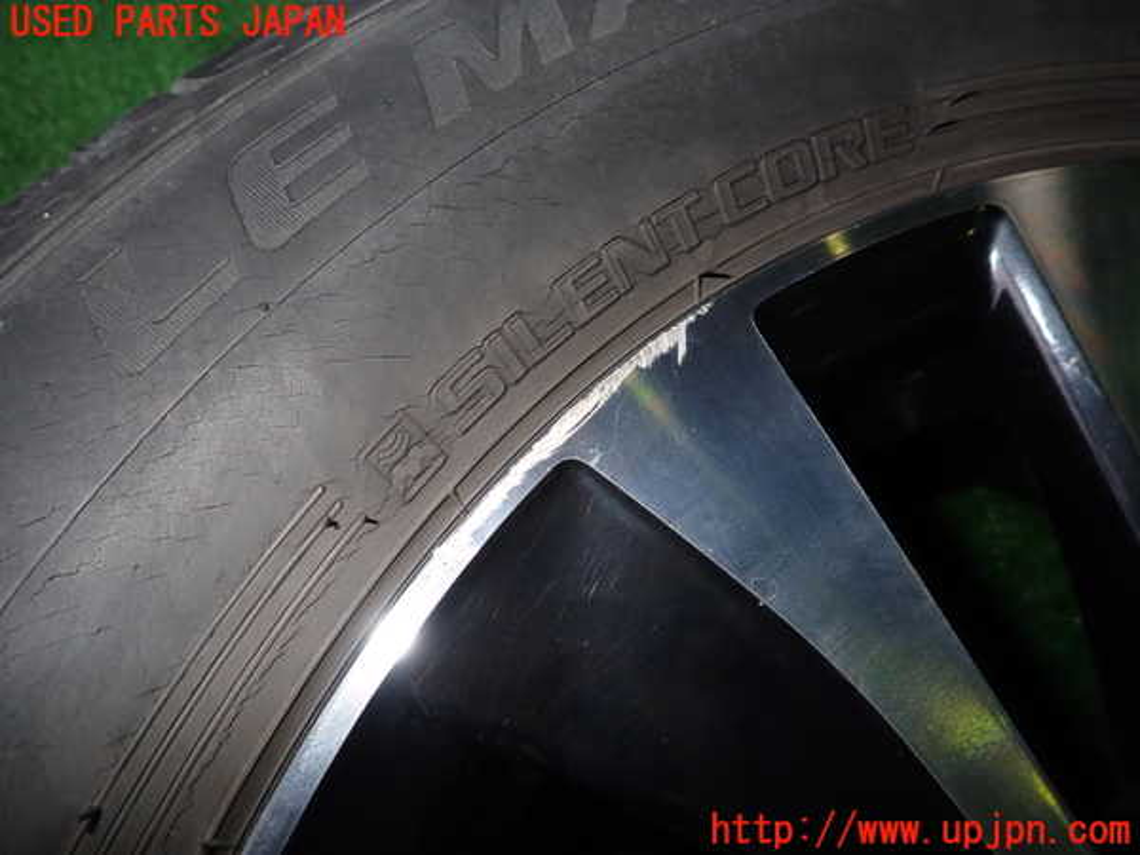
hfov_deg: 69.4
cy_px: 428
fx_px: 823
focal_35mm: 25
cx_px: 570
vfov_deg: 54.9
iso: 200
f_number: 5.6
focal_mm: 4.5
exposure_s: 1/30
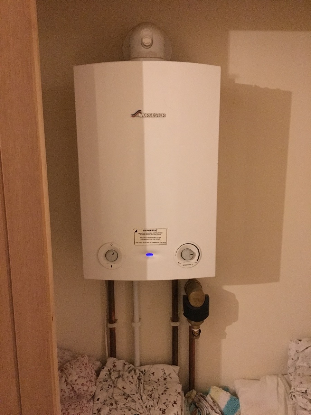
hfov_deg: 48.2
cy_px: 208
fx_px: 347
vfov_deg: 61.7
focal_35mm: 29
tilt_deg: -9.4
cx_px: 156
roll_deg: +0.7
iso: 320
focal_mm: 4.15
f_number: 2.2
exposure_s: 1/17
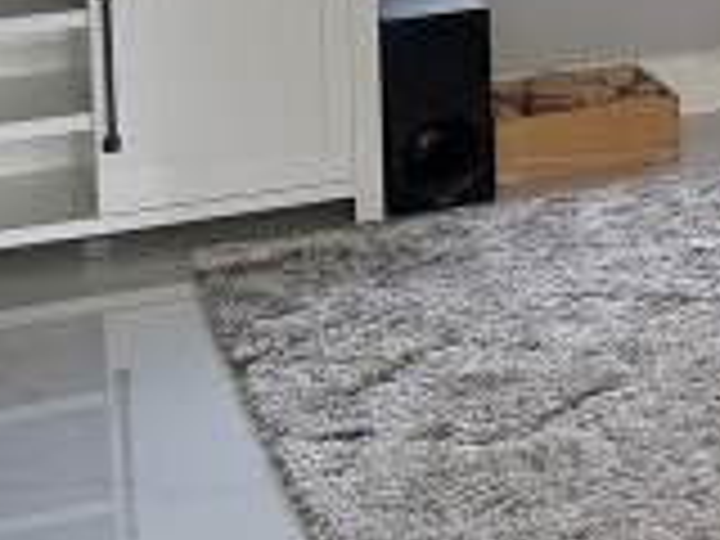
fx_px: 2496
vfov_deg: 11.8
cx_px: 1148
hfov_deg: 15.0
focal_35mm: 120
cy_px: -297
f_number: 1.78
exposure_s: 1/120
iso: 320
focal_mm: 6.76
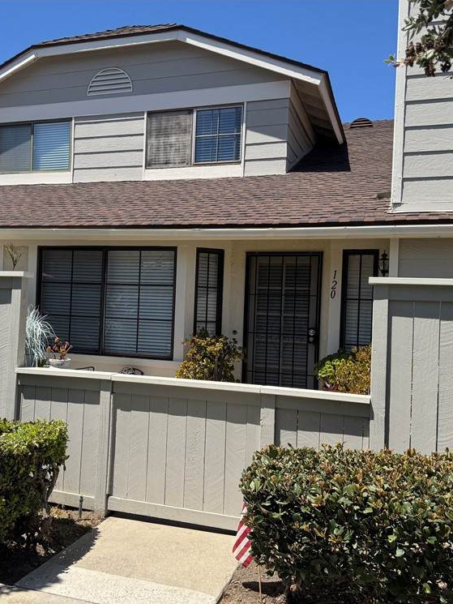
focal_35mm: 33
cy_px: 310
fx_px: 576
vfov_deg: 55.3
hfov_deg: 42.8
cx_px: 189
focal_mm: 6.76
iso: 80
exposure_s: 1/4049
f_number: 1.78
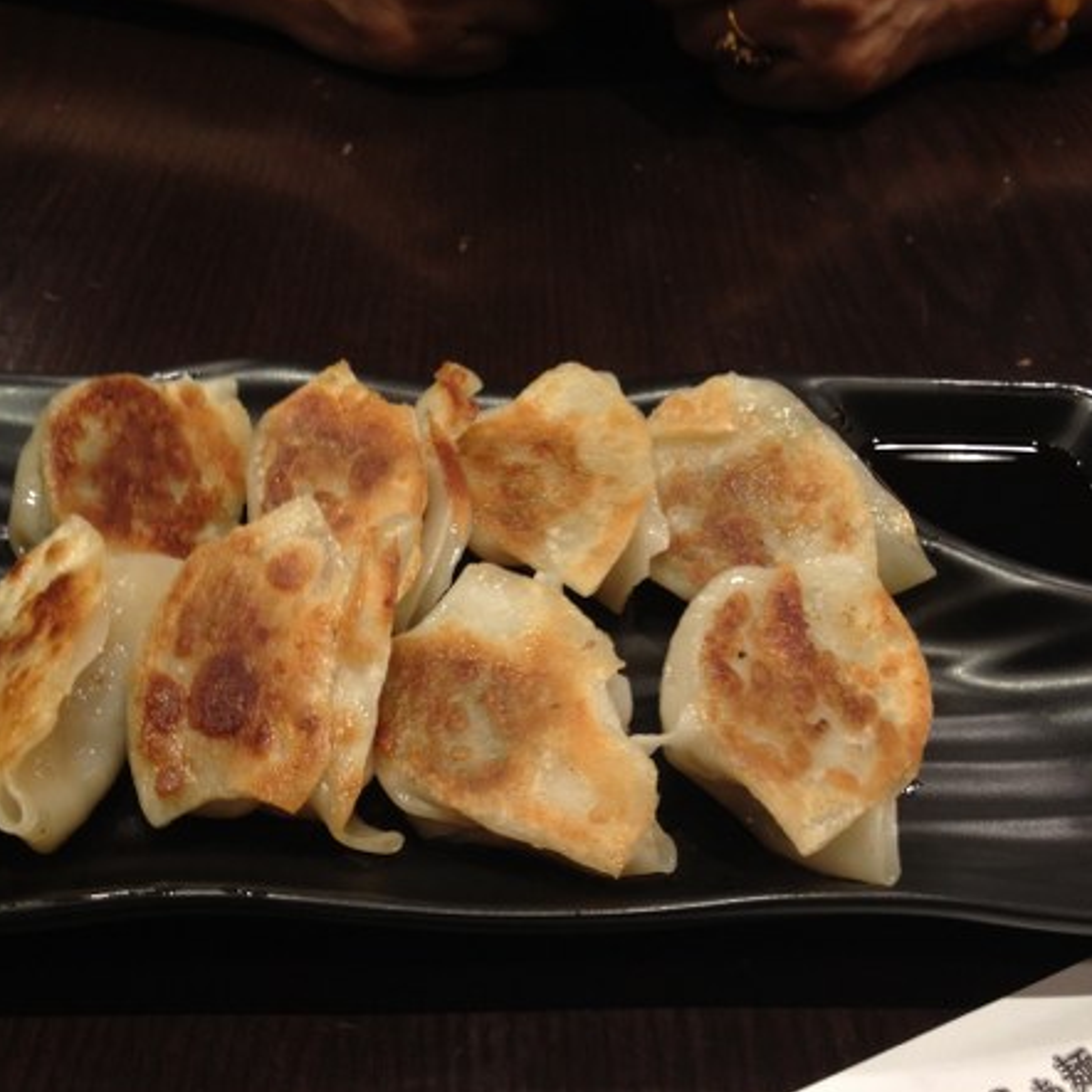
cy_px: 672
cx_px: 548
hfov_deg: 40.0
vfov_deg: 39.8
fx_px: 1499
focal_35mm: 42
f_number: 2.4
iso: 100
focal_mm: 4.28
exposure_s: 1/20
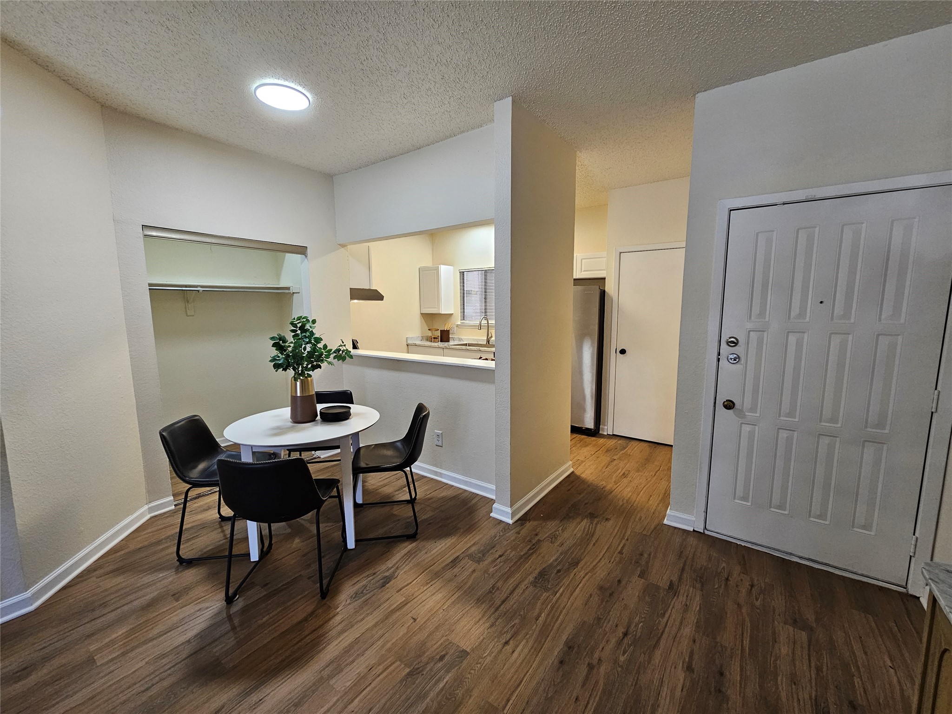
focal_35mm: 13
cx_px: 476
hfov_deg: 106.2
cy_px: 357
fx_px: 358
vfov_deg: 89.9
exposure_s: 1/60
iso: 160
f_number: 2.2
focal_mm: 2.2
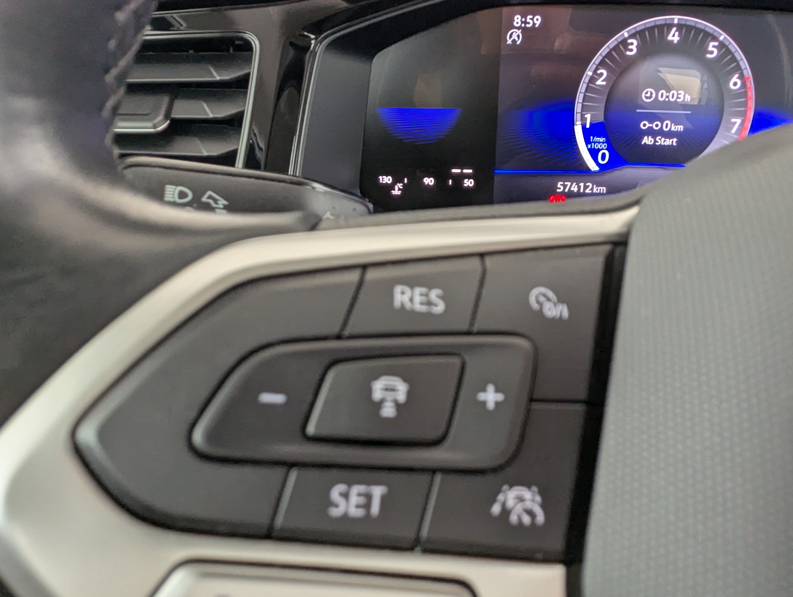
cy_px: 276
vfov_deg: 54.9
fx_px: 574
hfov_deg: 69.0
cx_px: 451
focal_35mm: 25
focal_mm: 2.35
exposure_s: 1/52.3
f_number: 2.2
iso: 163
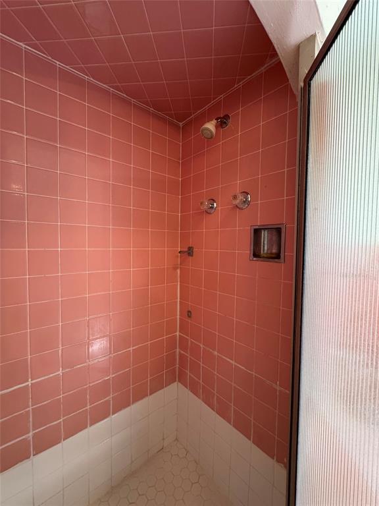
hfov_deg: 85.7
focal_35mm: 14
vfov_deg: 102.1
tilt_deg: -3.9
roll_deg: -1.1
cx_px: 190
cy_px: 253
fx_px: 204
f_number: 2.2
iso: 250
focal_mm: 2.22
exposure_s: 1/60
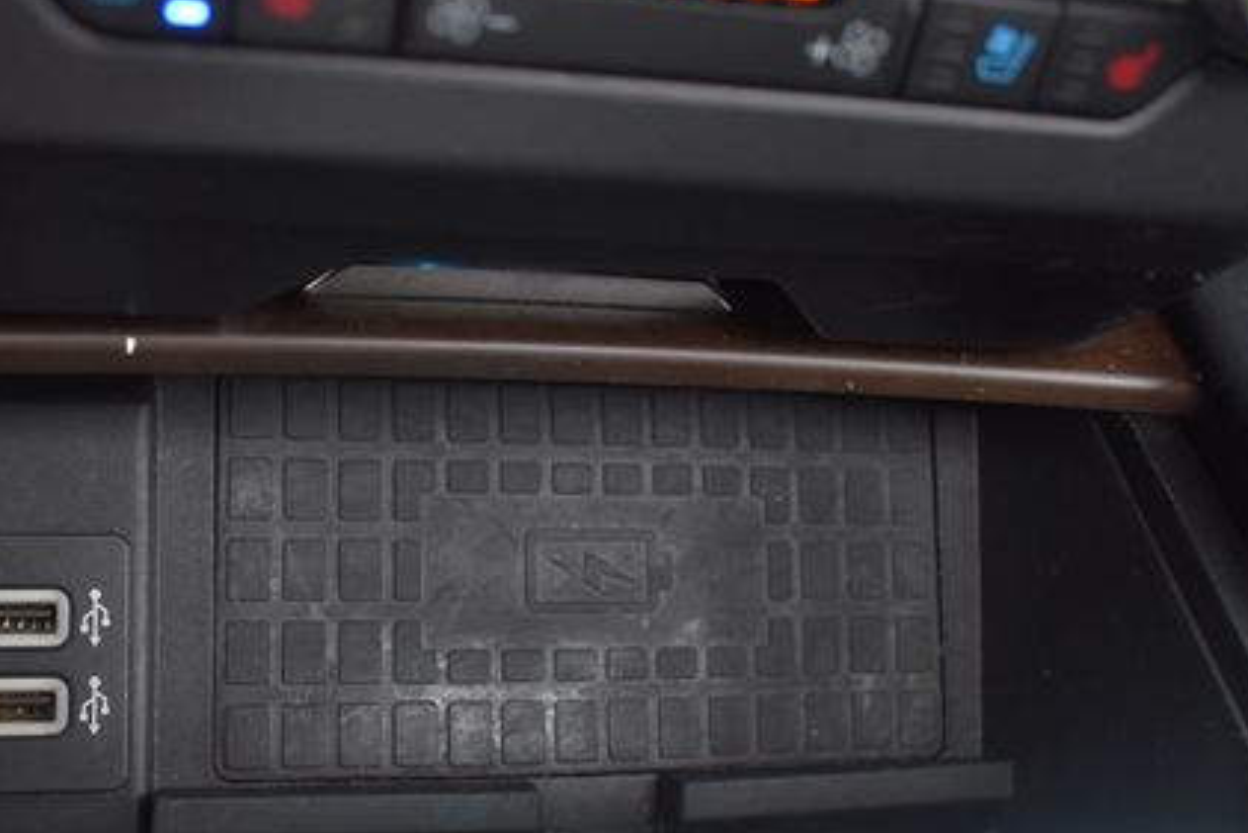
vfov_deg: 32.6
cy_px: 473
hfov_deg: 47.3
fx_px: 1422
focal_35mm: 41
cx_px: 534
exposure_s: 1/250
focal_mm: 18
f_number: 3.5
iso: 640
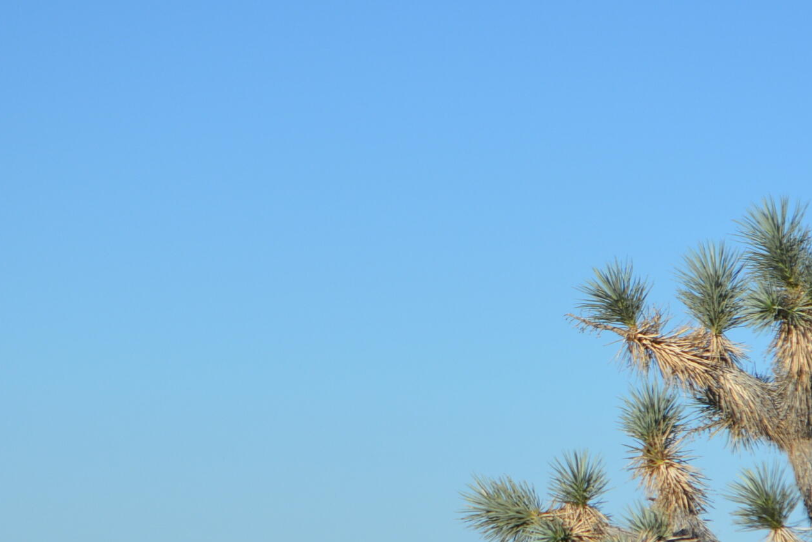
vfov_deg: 7.0
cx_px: 474
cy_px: 539
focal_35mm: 195
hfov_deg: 10.5
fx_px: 4405
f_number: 7.1
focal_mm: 55
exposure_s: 1/1600
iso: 400
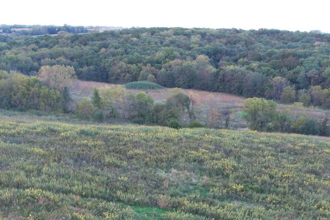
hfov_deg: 31.6
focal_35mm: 63
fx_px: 577
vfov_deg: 19.7
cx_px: 107
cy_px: 293
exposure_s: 1/50
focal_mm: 8.4
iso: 100
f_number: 2.8
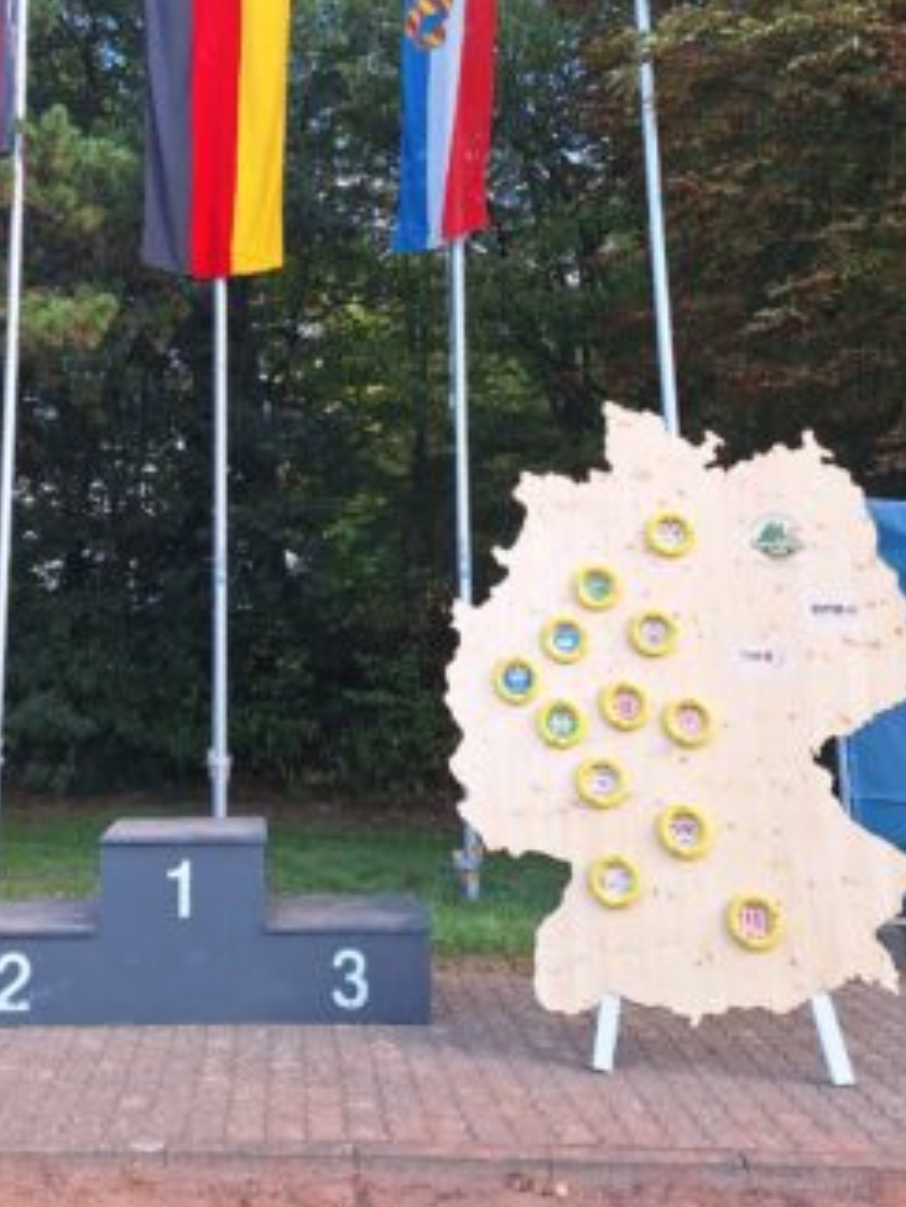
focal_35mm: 34
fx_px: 1186
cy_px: 371
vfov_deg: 52.6
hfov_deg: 41.2
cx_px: 297
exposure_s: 1/334
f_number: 1.8
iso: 40
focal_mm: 5.54
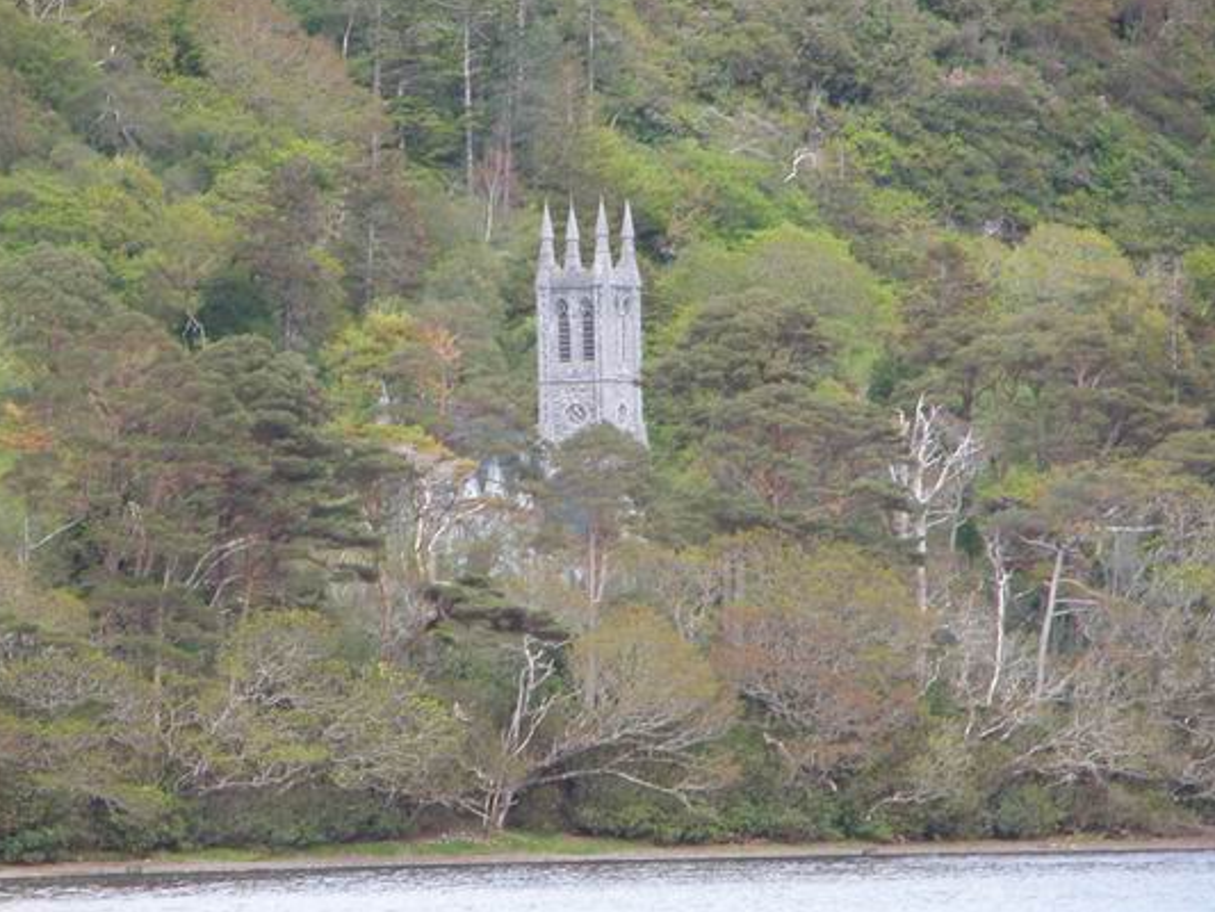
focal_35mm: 336
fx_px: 11796
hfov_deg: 5.9
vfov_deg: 4.4
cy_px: 534
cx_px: 527
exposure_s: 1/126
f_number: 4.2
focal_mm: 71.2
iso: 100
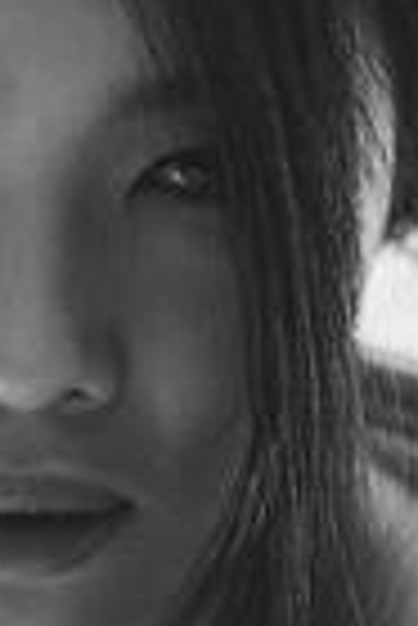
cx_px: 110
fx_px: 3752
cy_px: 829
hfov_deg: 6.4
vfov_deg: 9.3
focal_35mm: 216
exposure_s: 1/125
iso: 800
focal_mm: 50
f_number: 2
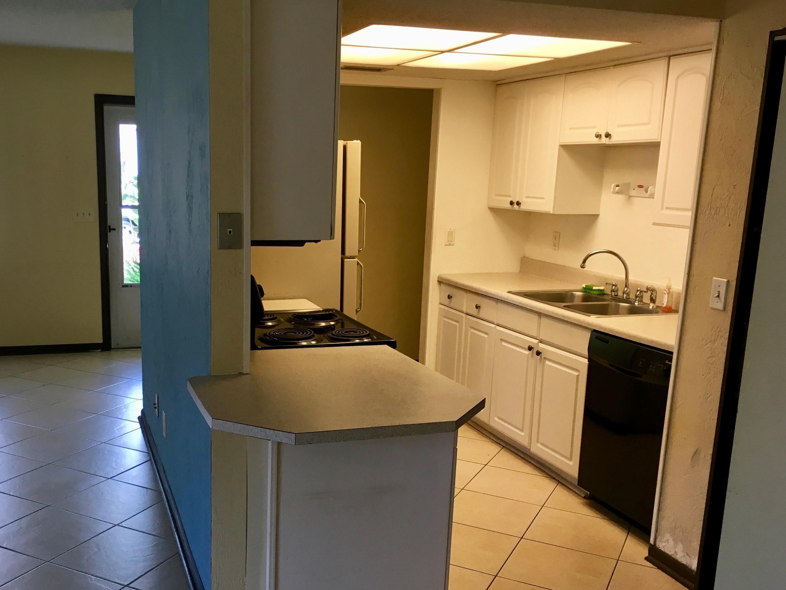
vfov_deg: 39.5
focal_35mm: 36
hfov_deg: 51.0
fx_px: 817
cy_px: 352
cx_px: 317
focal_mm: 4.15
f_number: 2.2
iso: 32
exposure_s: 1/30
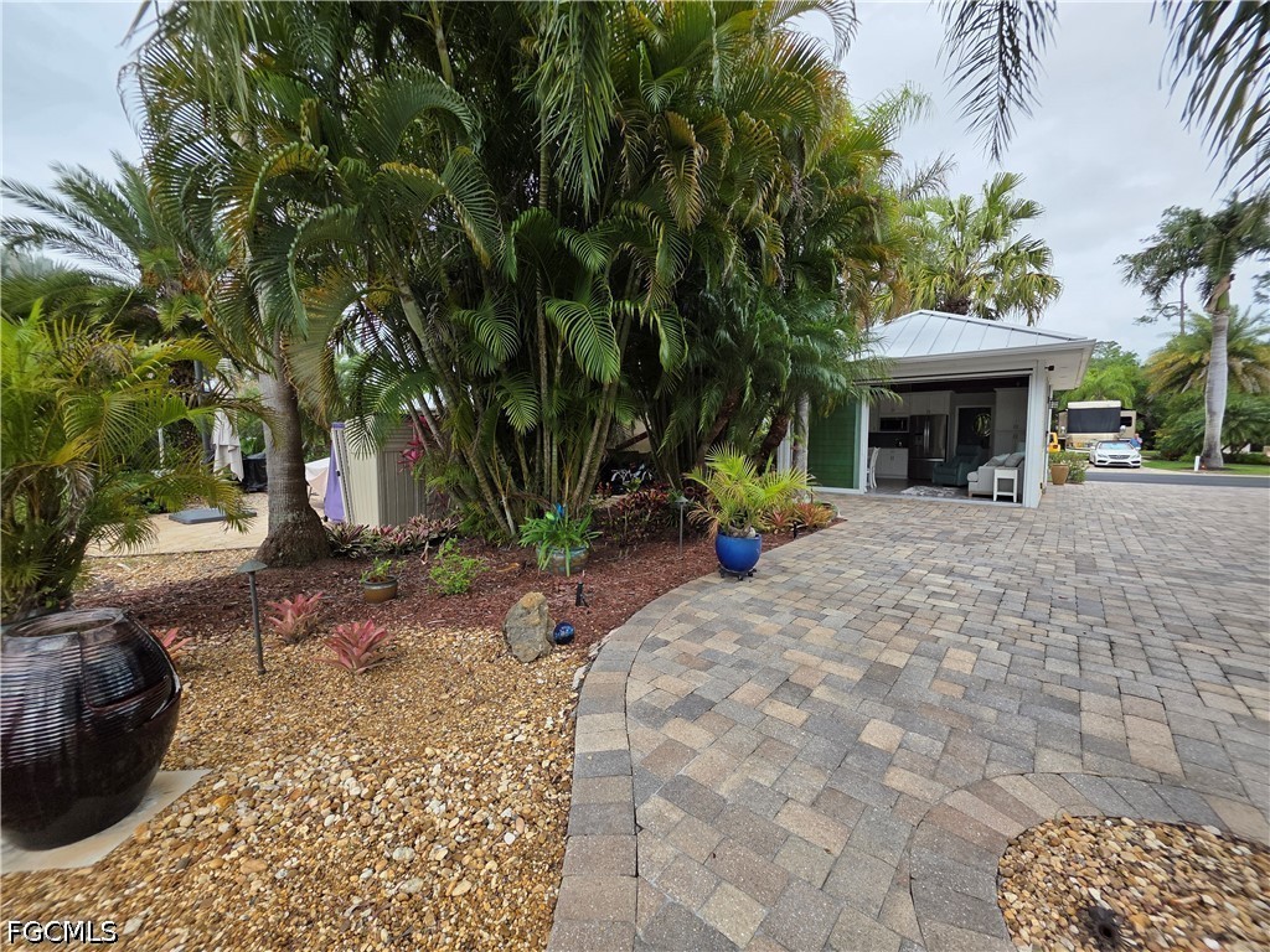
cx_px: 635
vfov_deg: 89.9
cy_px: 476
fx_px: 477
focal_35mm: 13
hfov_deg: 106.2
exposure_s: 1/1297
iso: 40
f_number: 1.9
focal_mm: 2.2
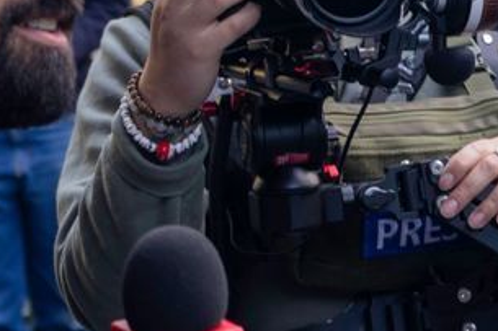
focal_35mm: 195
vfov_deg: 7.0
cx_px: 529
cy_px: -25
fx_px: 2696
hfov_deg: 10.4
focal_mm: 58
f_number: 5
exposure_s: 1/60
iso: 400
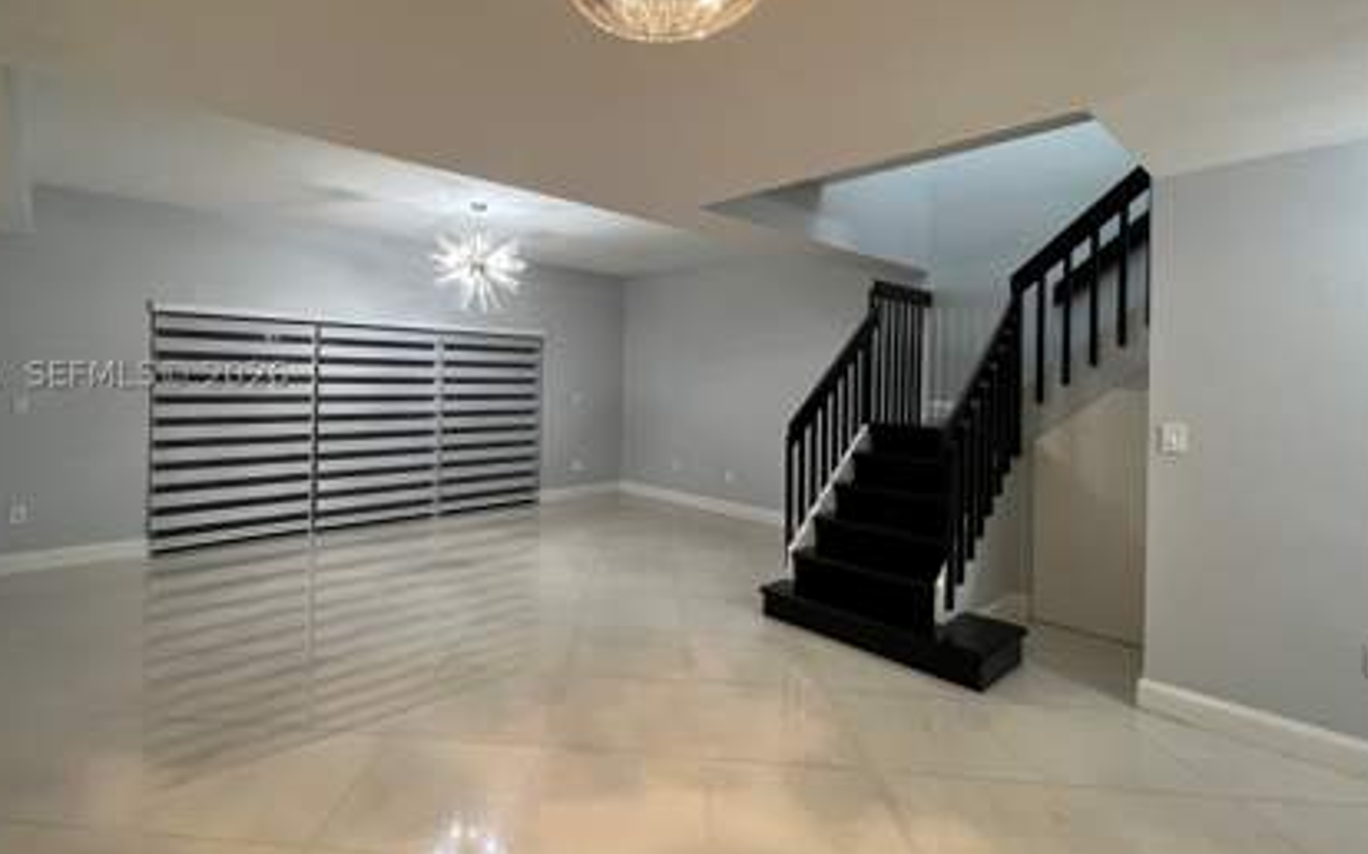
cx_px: 593
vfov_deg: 71.0
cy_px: 374
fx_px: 596
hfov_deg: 97.3
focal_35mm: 16
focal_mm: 1.57
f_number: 1.8
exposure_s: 1/60
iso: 160
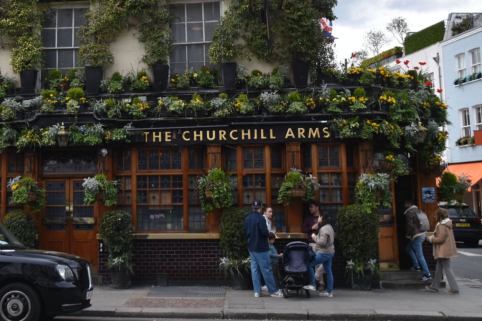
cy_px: 99
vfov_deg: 22.6
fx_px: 801
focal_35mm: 60
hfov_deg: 32.9
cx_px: 121
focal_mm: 25
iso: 200
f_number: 4
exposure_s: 1/800
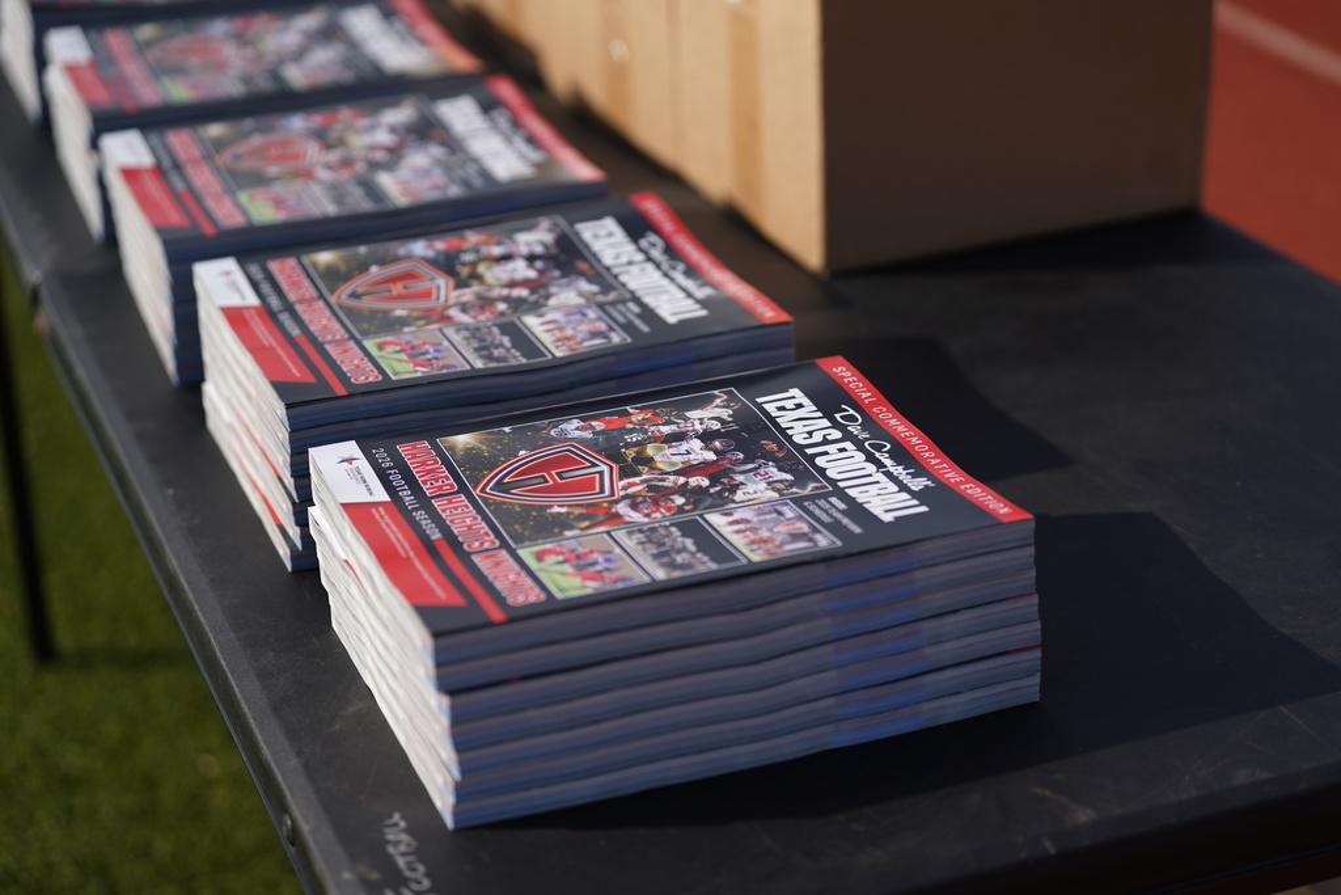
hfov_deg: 28.8
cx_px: 670
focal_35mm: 70
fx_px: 2608
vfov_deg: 19.5
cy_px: 448
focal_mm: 70
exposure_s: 1/1580
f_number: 2.8
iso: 64
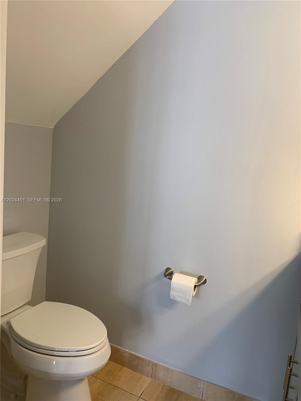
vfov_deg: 67.3
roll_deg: -5.2
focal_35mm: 26
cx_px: 150
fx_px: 301
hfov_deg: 53.1
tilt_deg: -7.3
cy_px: 200
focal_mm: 4.25
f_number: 1.8
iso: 80
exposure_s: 1/60
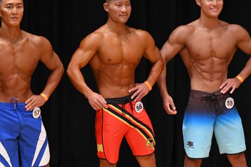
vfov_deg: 2.6
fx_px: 3652
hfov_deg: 3.9
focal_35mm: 524
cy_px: 109
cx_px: 95
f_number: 5.6
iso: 4000
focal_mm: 190
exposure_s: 1/400
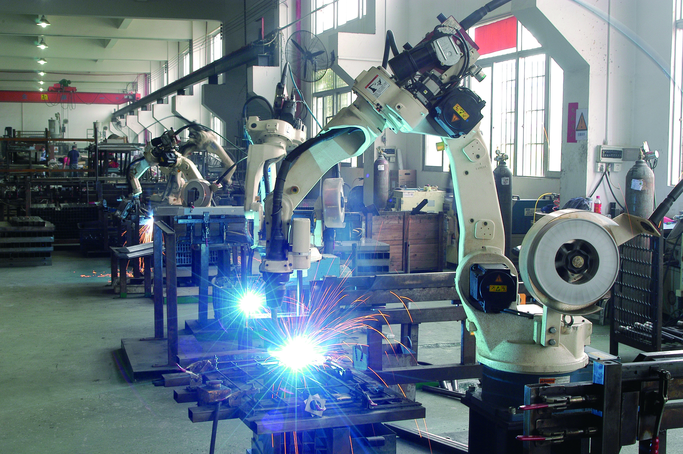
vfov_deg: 28.0
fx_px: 910
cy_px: 227
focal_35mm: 48
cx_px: 342
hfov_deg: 41.1
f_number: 11
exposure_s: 1/6
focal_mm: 32
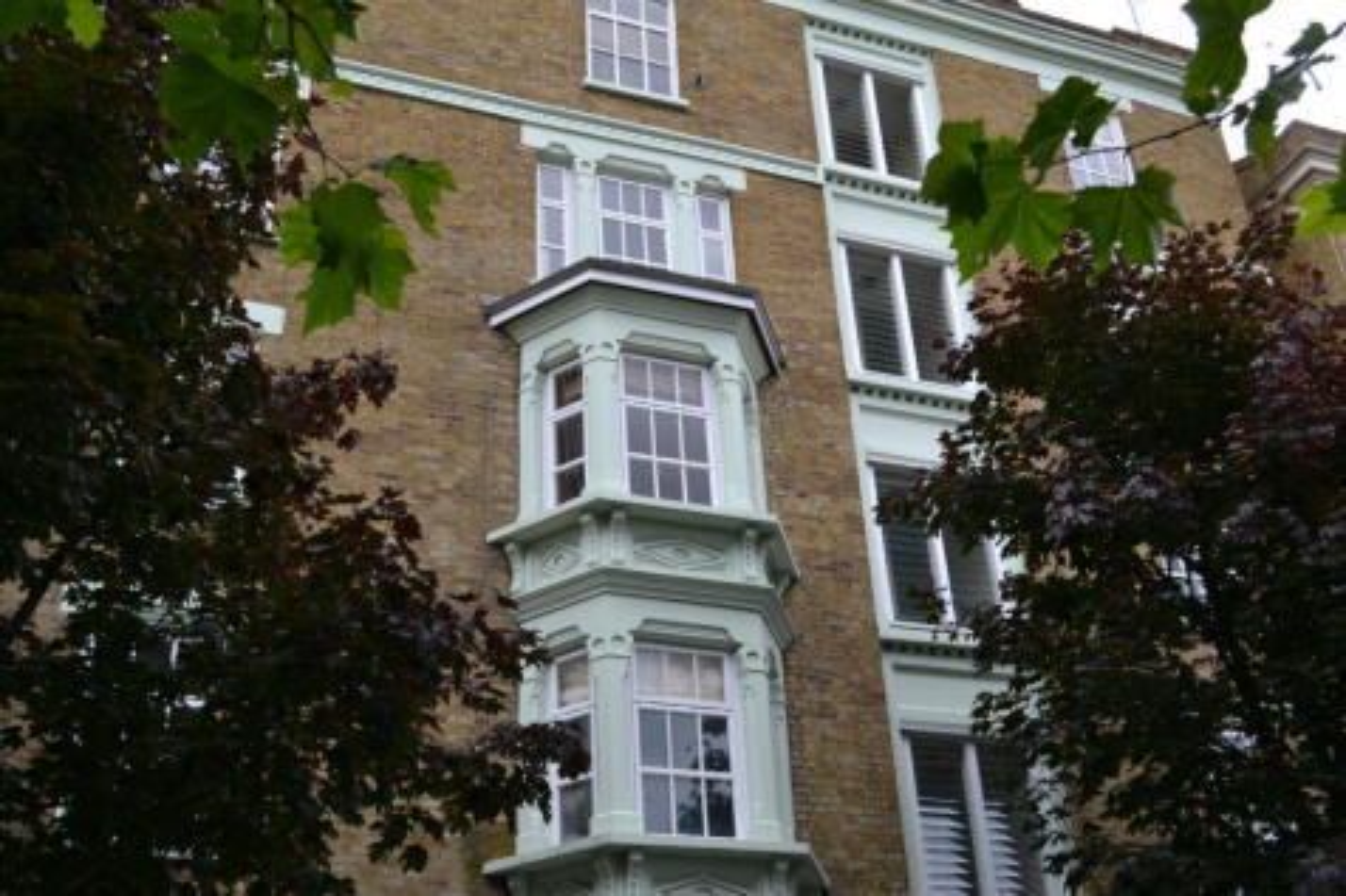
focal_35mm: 39
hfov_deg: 49.6
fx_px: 1458
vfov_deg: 34.2
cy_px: 448
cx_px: 673
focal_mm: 26
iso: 320
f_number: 5.6
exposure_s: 1/125
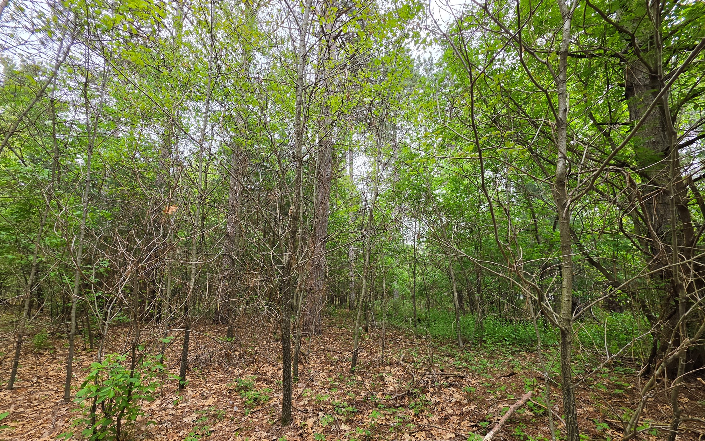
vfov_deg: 78.2
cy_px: 252
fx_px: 269
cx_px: 356
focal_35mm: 14
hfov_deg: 105.3
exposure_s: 1/120
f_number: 1.9
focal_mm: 2.2
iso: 16
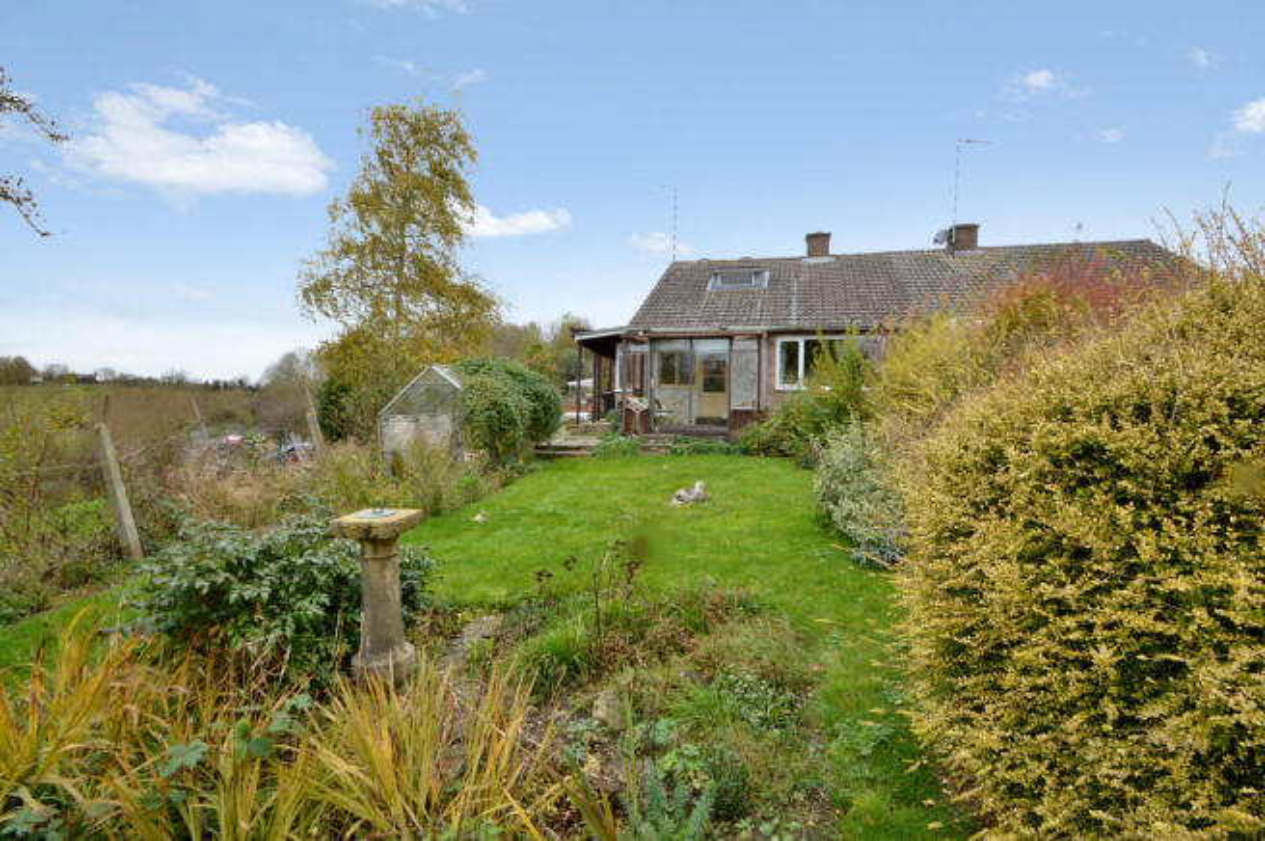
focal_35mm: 15
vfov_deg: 77.2
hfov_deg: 100.4
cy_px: 420
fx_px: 527
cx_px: 632
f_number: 16
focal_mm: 10
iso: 400
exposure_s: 1/13
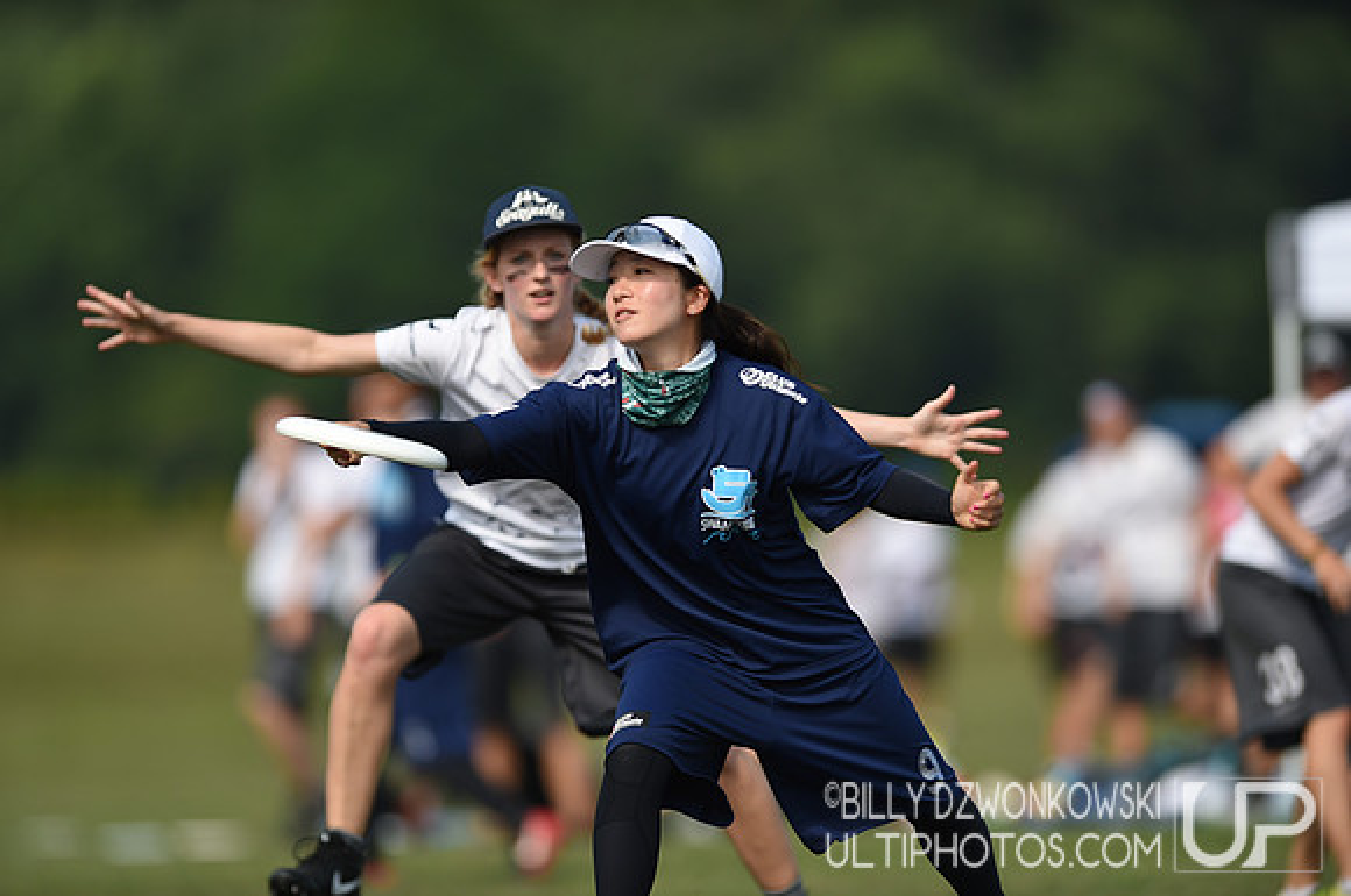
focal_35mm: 400
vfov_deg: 3.4
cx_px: 676
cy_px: 448
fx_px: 14990
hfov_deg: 5.2
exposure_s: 1/1600
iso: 100
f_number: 2.8
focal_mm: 400
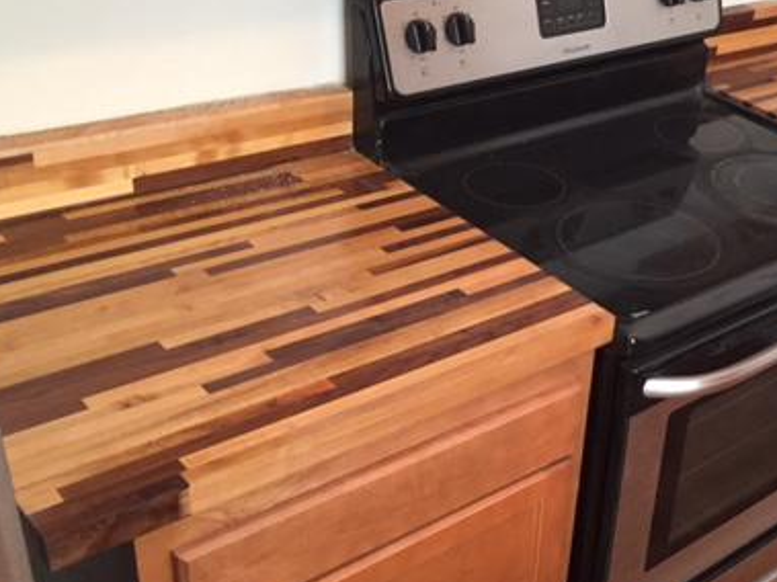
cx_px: 605
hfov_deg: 37.7
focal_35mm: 49
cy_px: 318
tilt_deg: -31.0
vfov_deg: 29.6
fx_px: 1100
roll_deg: -5.6
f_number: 2.2
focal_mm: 4.15
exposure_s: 1/30
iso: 160
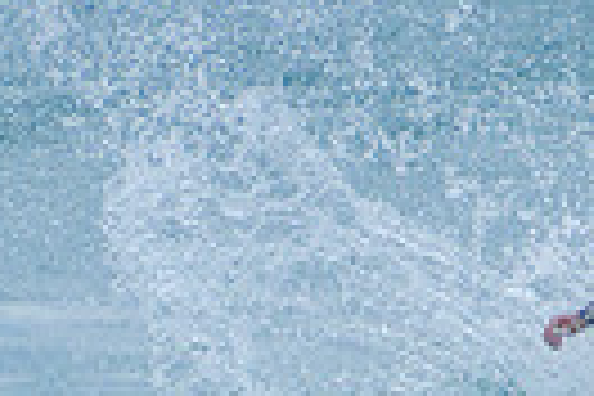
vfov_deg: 0.6
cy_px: 667
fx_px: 39877
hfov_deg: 0.9
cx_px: 388
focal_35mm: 2417
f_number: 6.3
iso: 500
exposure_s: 1/2000
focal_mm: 400
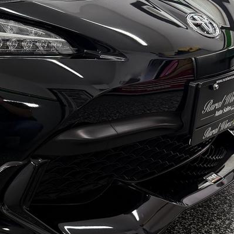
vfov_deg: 25.2
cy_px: 73
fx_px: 520
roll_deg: -0.3
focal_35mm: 68
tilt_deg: -13.1
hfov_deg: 22.5
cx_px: -75
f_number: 1.78
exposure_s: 1/152
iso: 125
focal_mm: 6.76
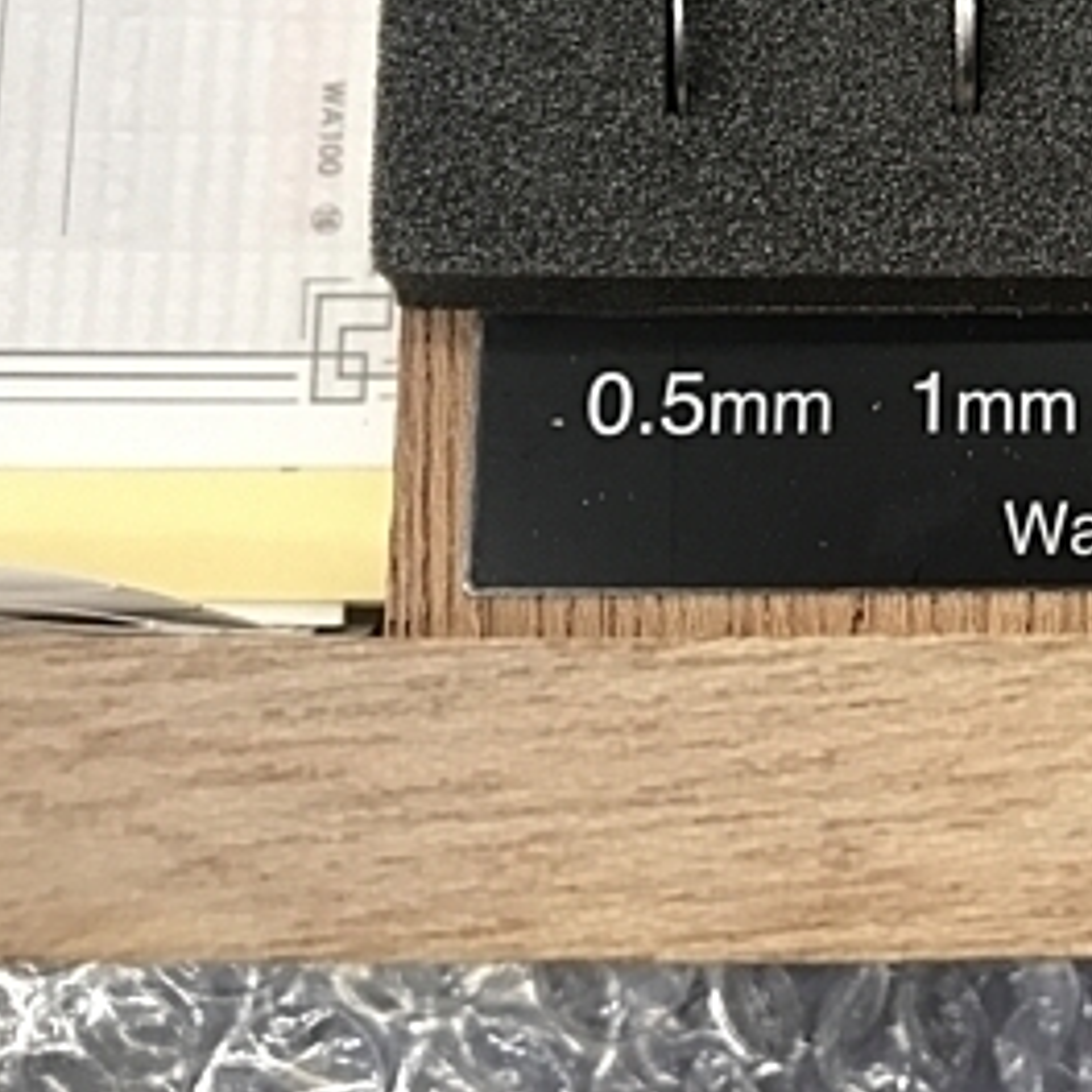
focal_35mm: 60
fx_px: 2141
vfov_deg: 28.0
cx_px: 1109
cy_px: 215
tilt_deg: -78.7
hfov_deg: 26.9
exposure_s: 1/20
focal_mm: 3.99
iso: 40
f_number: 1.8
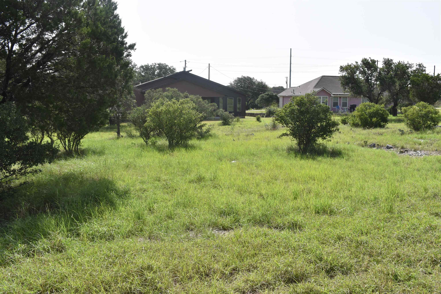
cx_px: 220
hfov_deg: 53.1
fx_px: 441
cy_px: 147
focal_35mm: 36
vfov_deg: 36.9
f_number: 9.5
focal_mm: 24
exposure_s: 1/350
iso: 200
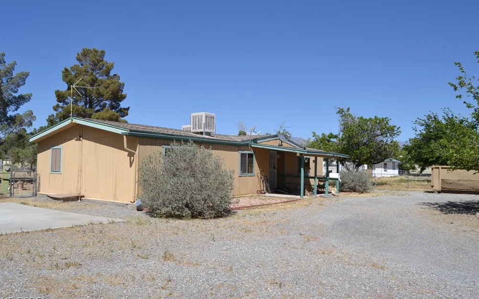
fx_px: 365
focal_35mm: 28
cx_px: 237
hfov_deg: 66.5
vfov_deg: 44.5
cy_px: 146
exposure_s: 1/500
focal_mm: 18
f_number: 8
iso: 100
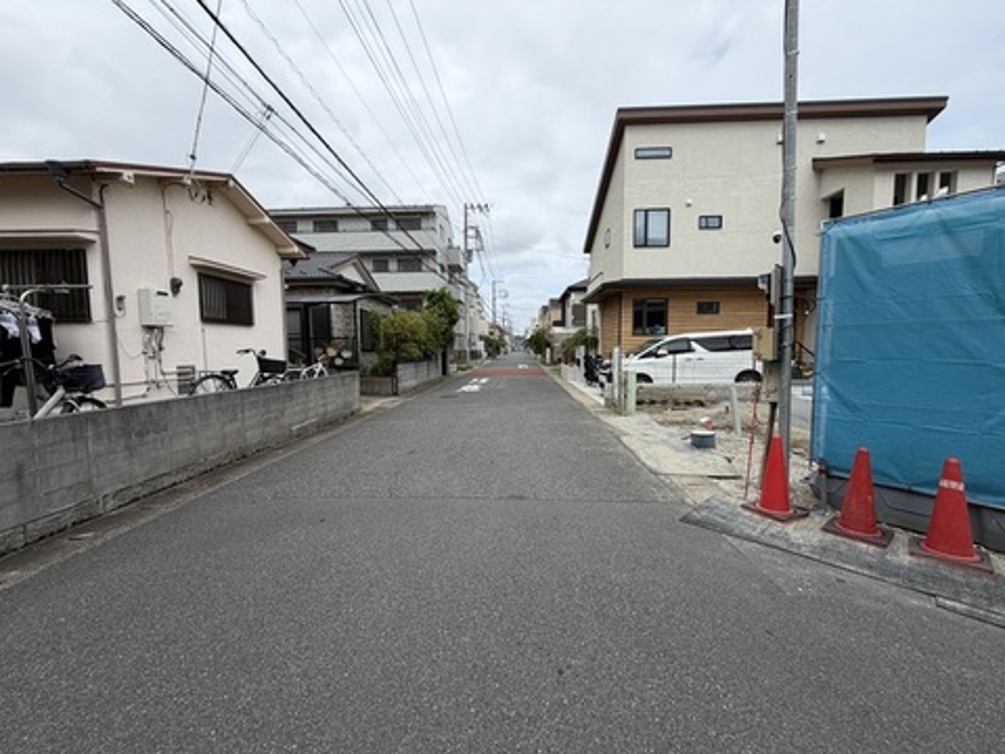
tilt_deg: -3.6
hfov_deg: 102.1
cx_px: 502
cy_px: 377
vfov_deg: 85.7
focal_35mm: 14
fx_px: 406
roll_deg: +0.7
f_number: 2.2
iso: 25
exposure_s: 1/770
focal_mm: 2.22
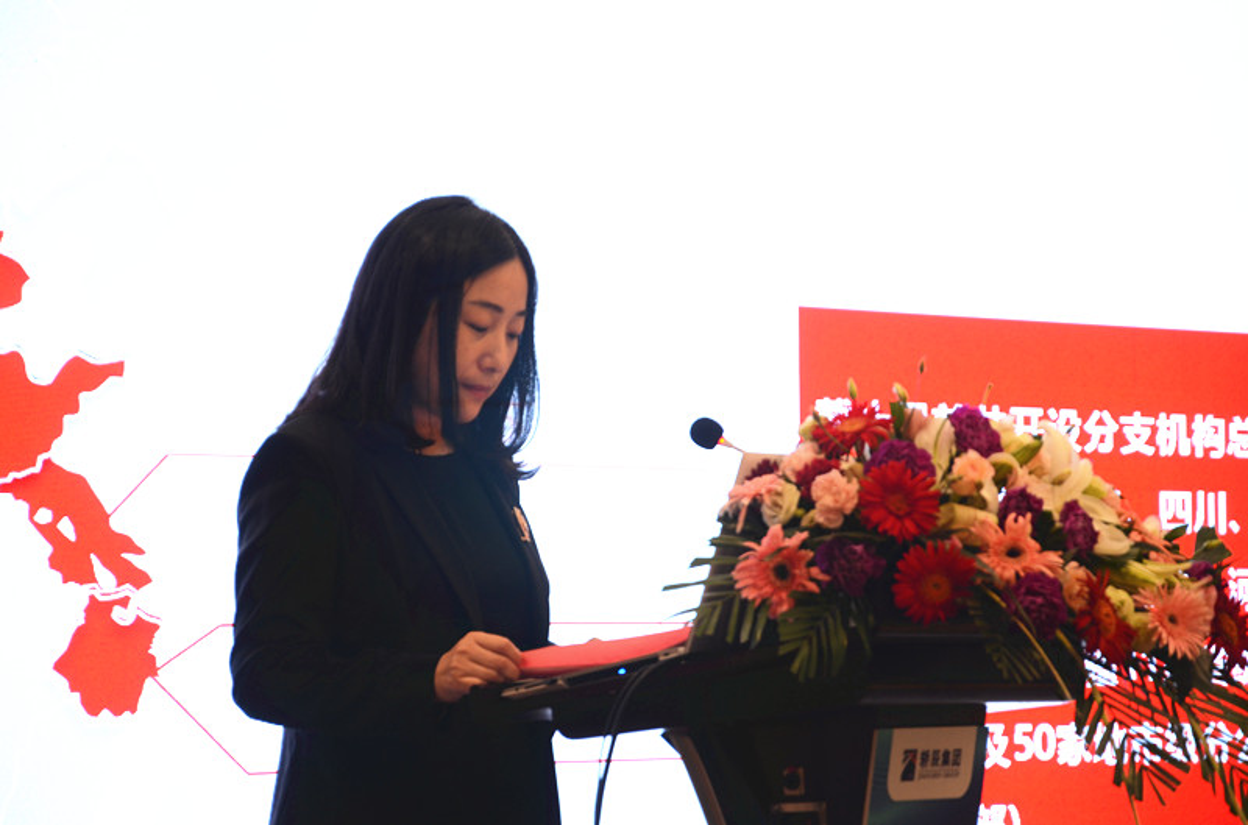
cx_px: 624
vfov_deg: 8.7
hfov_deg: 13.1
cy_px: 412
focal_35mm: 158
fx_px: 5446
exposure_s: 1/30
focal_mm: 105
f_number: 5.6
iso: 500
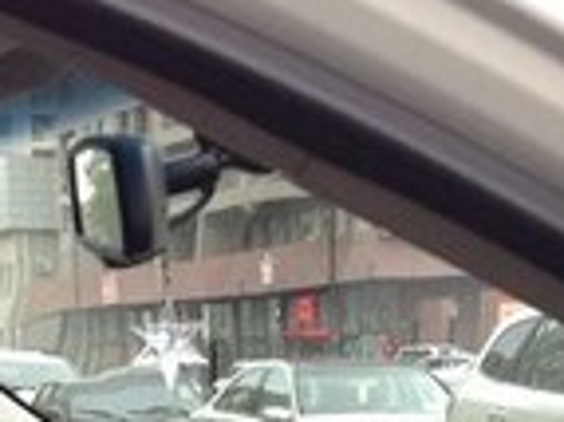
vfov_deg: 9.3
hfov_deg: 13.0
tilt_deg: -10.2
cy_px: 775
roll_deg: -0.7
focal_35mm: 152
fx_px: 2474
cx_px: 260
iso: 50
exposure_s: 1/60
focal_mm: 4.12
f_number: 2.4
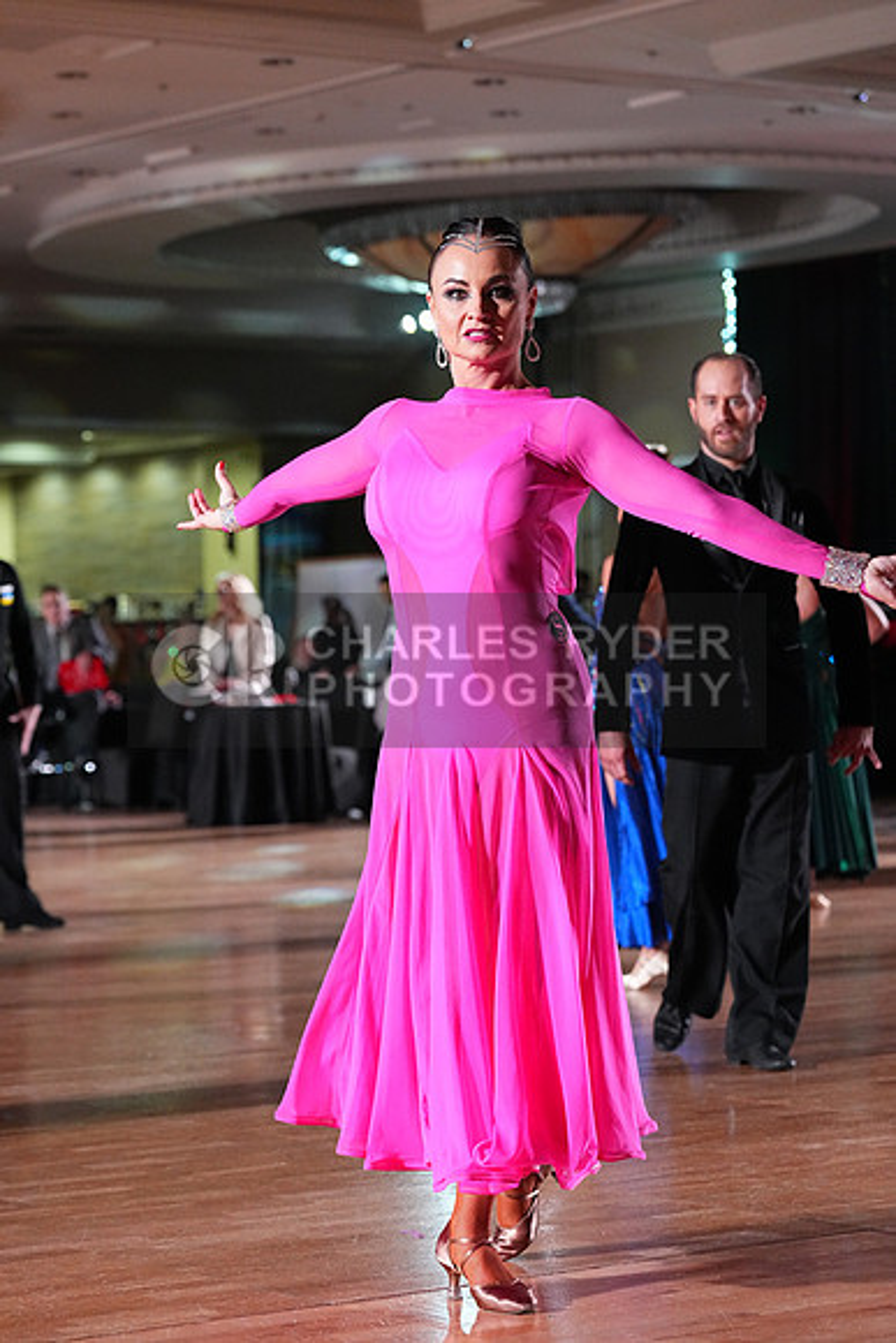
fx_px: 3582
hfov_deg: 14.3
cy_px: 672
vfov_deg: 21.2
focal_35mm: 96
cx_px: 448
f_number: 5
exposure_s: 1/400
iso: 8000
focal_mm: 96
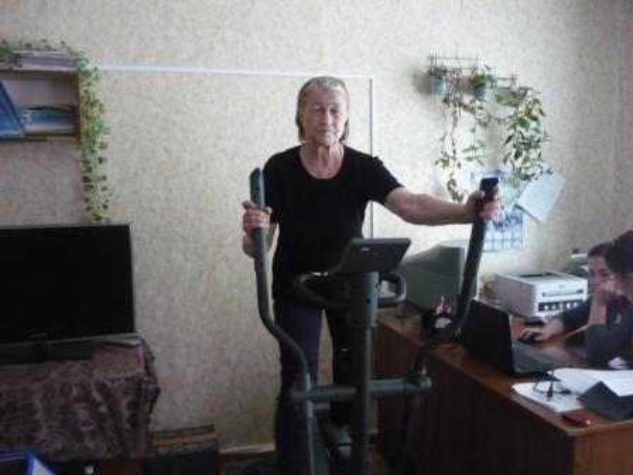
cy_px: 238
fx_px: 603
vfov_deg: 42.9
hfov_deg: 55.4
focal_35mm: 33
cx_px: 316
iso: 800
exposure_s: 1/50
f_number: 2.8
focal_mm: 5.5
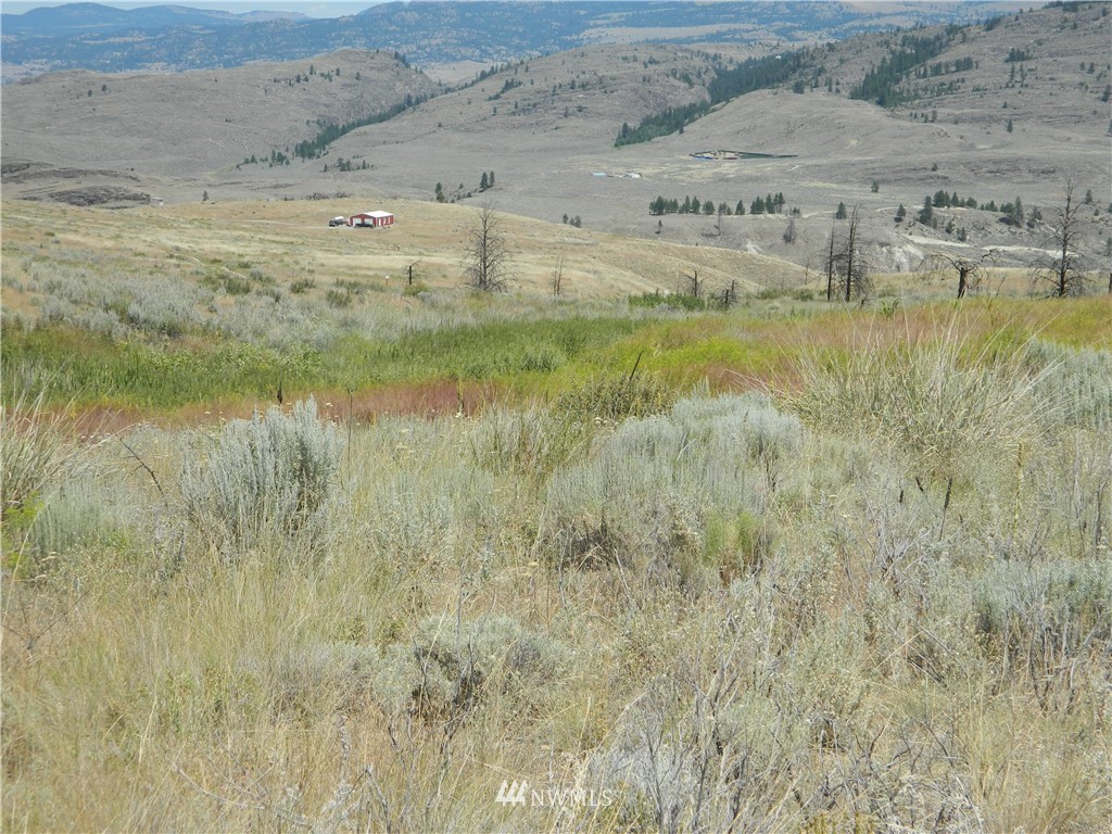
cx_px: 556
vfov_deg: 21.0
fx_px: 2249
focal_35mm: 70
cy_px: 417
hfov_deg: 27.8
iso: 80
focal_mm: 12.6
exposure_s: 1/800
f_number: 4
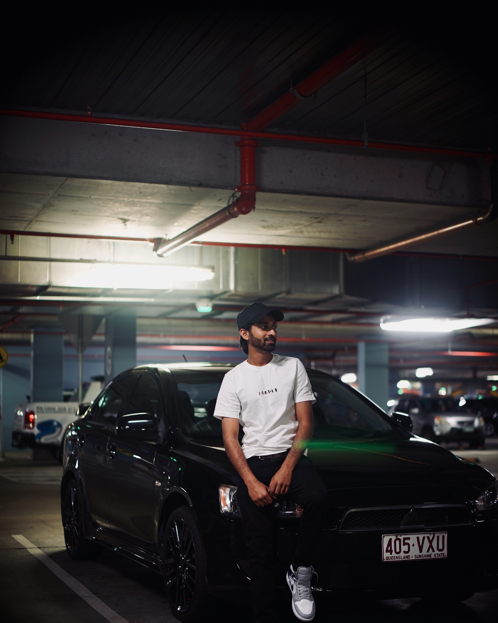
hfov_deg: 26.7
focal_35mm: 57
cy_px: 356
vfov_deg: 33.0
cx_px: 251
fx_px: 1050
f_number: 1.8
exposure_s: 1/30
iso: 320
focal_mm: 50
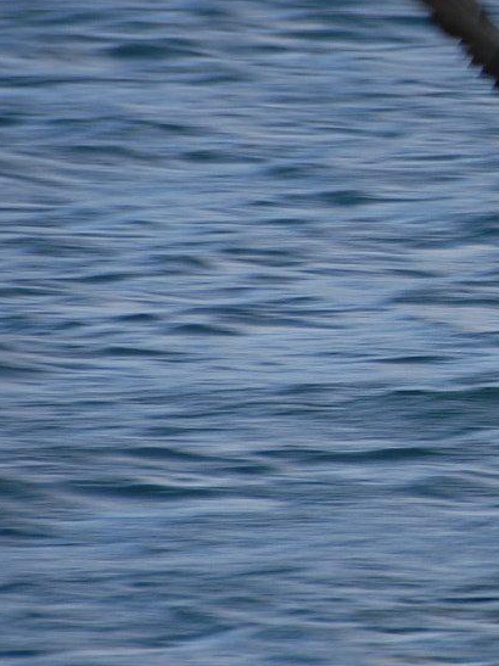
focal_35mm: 845
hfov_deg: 1.8
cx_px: 949
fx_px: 16248
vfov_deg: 2.3
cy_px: 248
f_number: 5.6
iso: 100
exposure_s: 1/125
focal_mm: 200
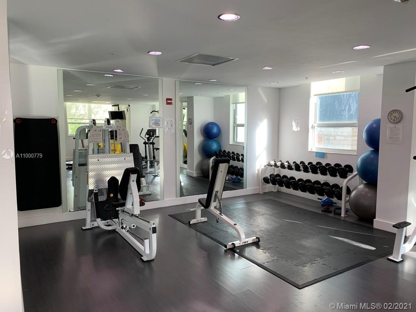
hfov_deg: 67.3
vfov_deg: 53.1
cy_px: 156
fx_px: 312
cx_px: 208
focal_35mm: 26
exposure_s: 1/120
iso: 64
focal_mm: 4.25
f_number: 1.8
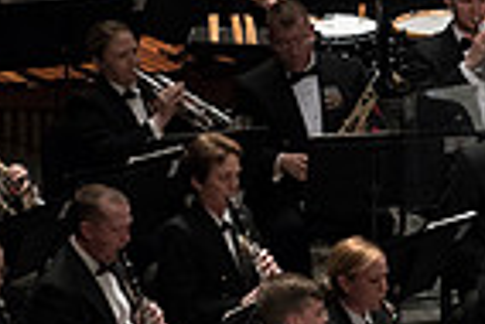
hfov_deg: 3.6
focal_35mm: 570
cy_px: 77
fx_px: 7687
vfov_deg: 2.4
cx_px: 827
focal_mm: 140
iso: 4000
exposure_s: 1/400
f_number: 5.6
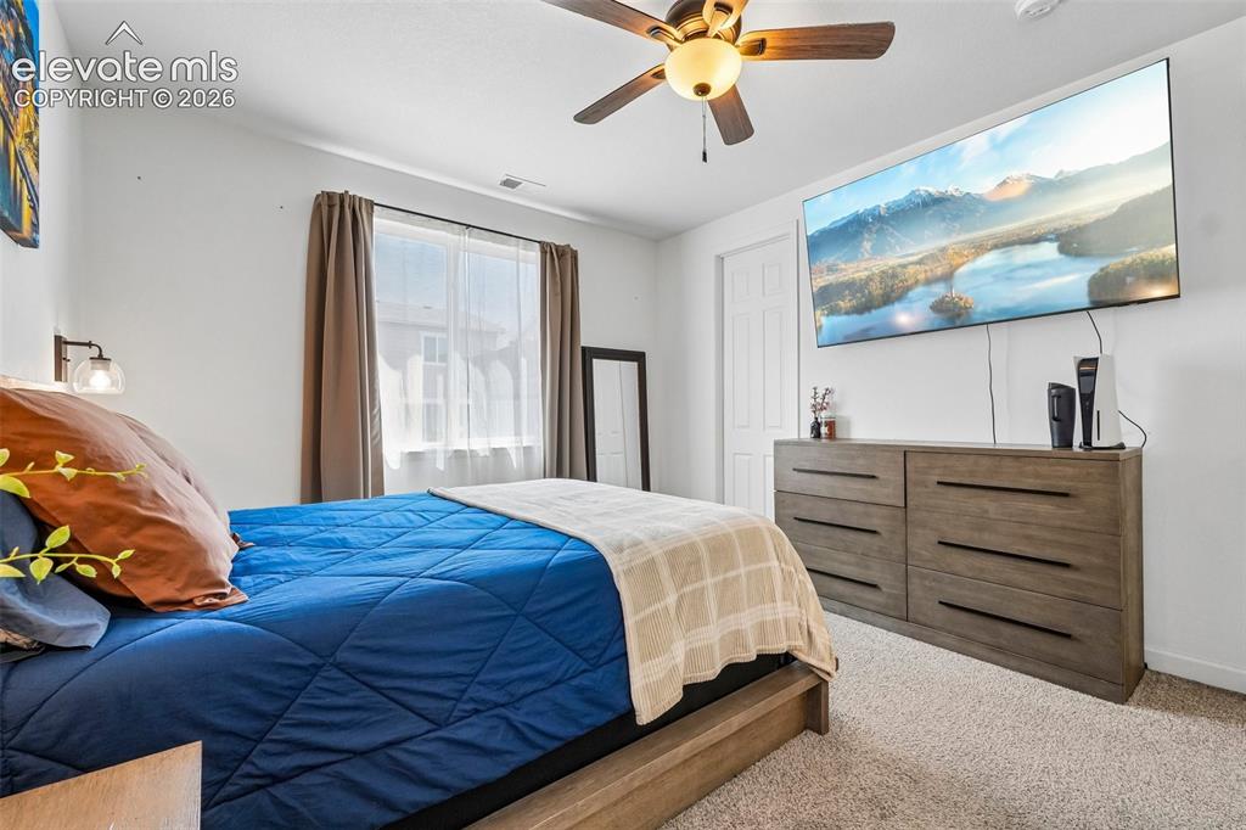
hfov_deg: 100.4
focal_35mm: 15
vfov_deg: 77.3
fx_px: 519
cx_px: 623
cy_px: 415
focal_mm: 10
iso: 800
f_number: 8
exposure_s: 1/10
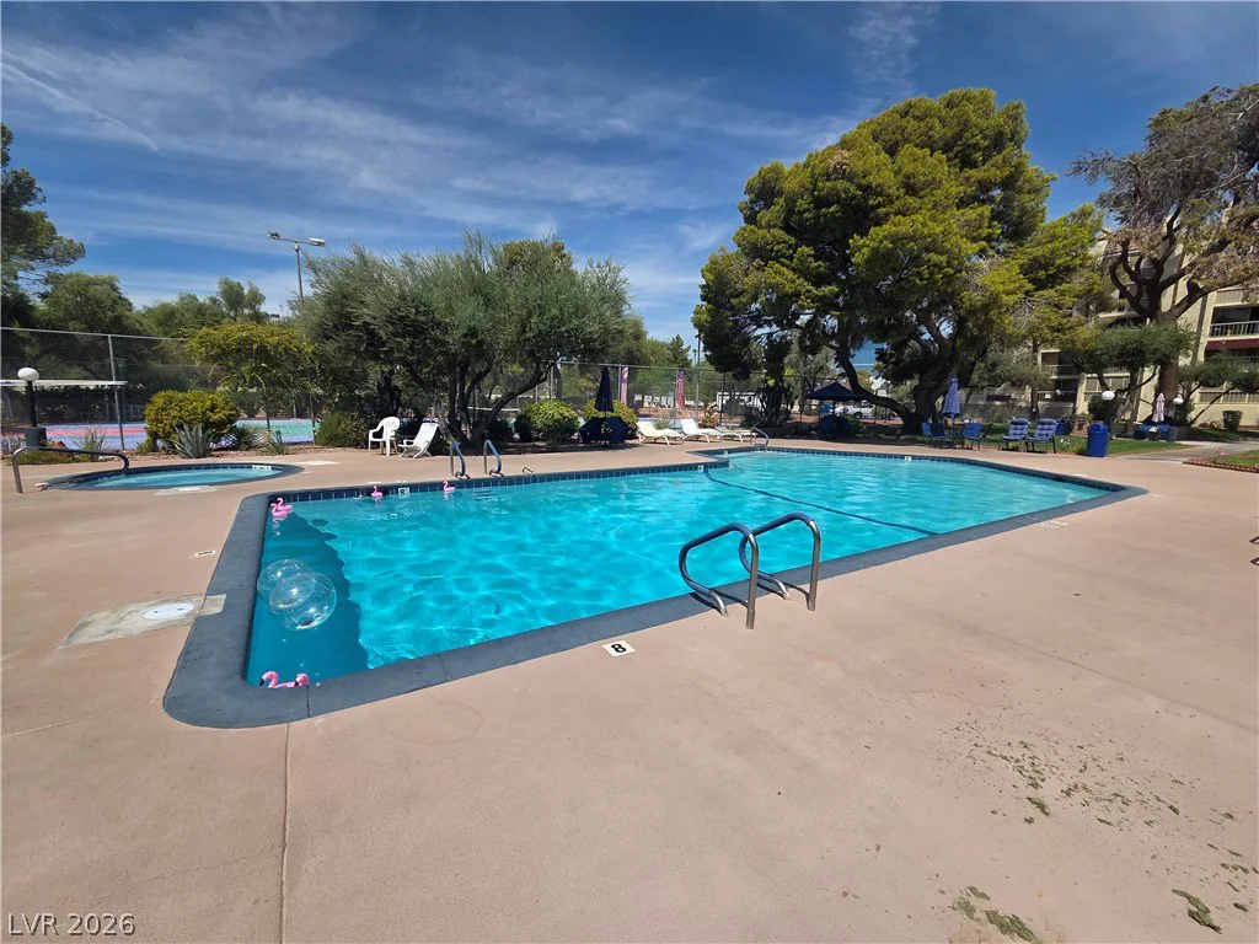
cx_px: 630
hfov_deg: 106.2
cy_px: 472
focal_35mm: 13
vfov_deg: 89.9
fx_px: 473
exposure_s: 1/3512
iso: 50
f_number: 2.2
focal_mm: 2.2
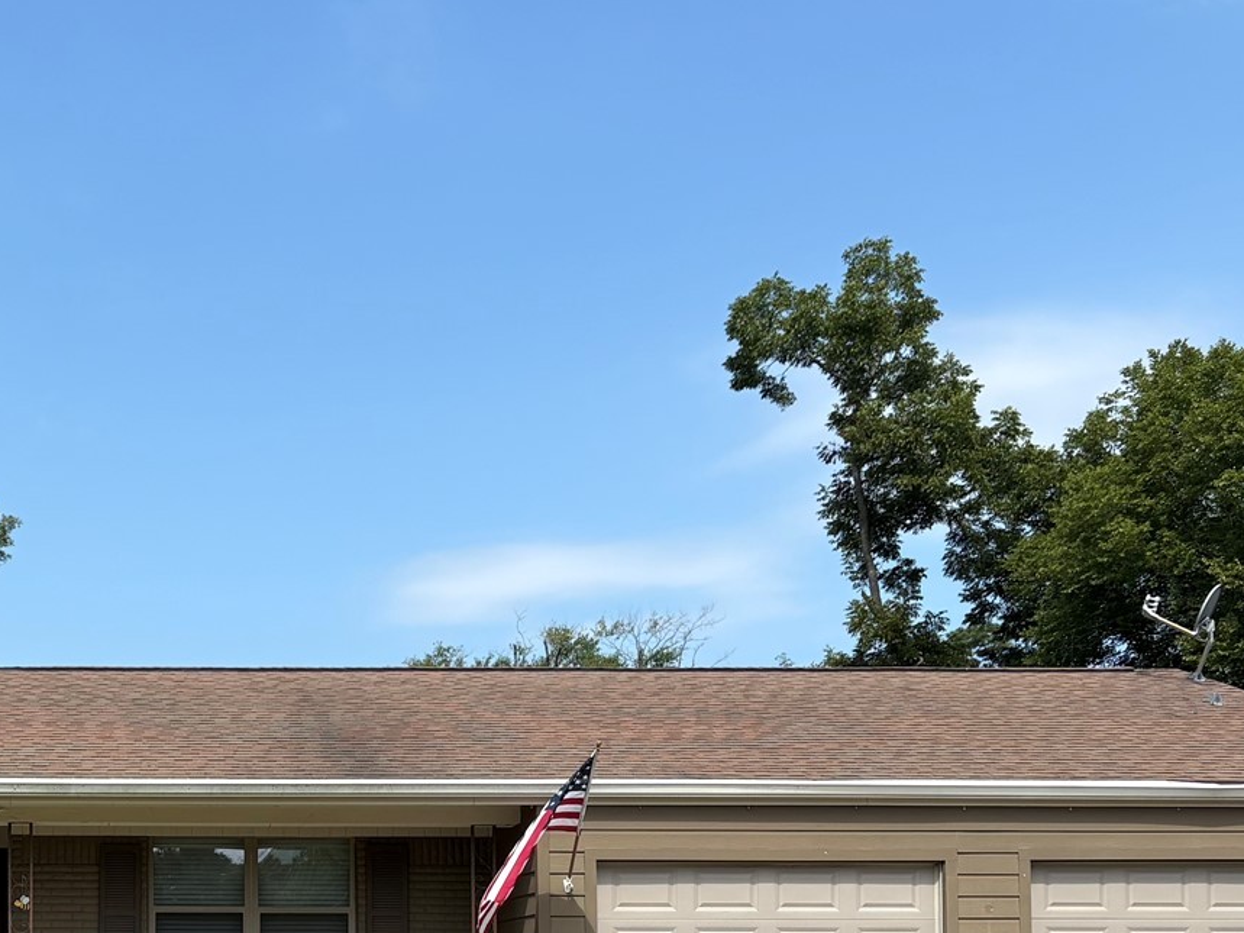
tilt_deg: +3.1
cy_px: 900
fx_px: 2228
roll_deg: +0.7
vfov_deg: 22.8
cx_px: 52
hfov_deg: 29.5
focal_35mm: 62
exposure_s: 1/2451
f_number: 1.6
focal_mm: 5.96
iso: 50
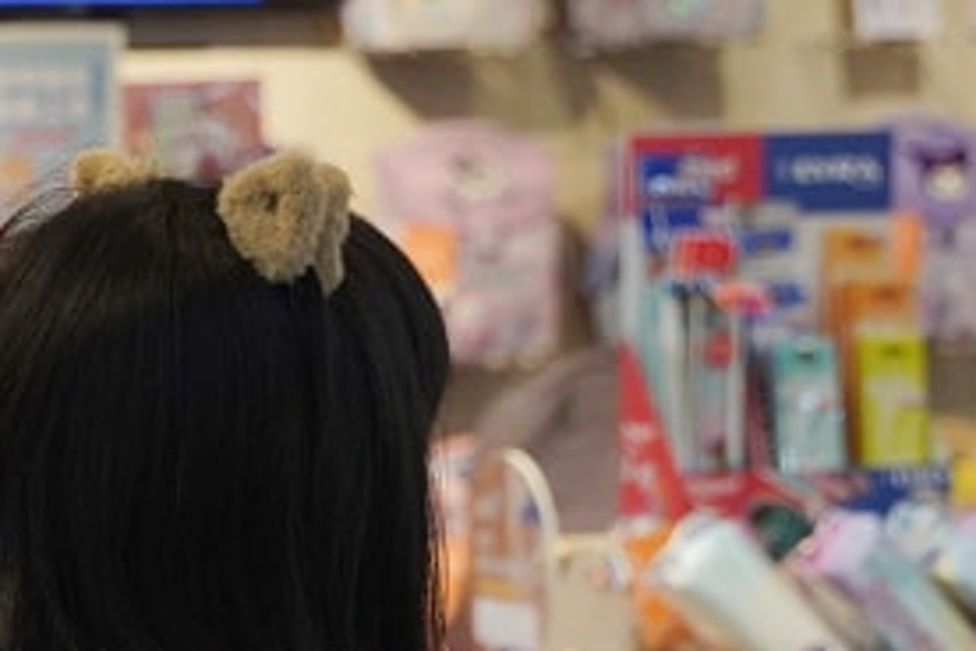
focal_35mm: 165
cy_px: 1100
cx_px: -290
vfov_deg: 8.1
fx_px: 4473
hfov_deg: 12.1
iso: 1600
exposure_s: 1/160
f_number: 3.5
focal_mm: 38
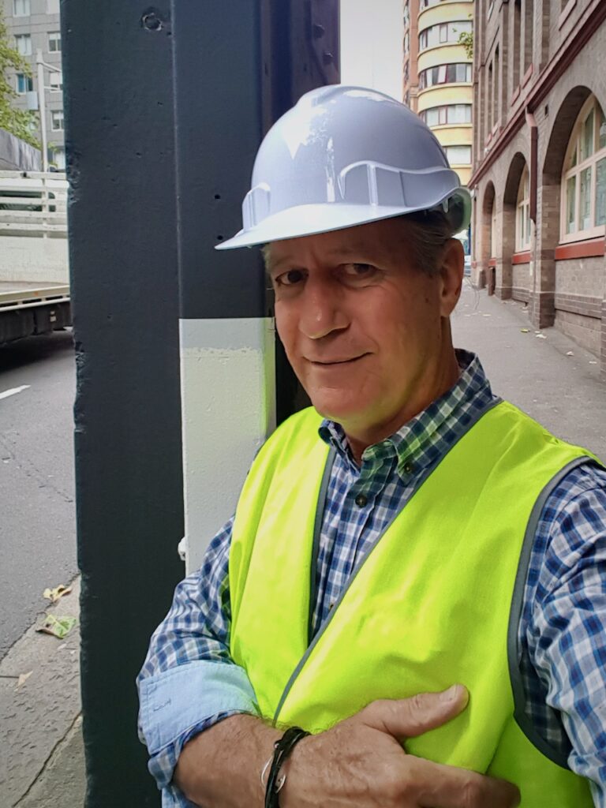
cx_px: 303
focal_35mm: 21
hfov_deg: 63.4
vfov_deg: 79.0
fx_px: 490
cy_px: 404
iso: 80
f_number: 1.7
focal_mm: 2.1
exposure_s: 1/100
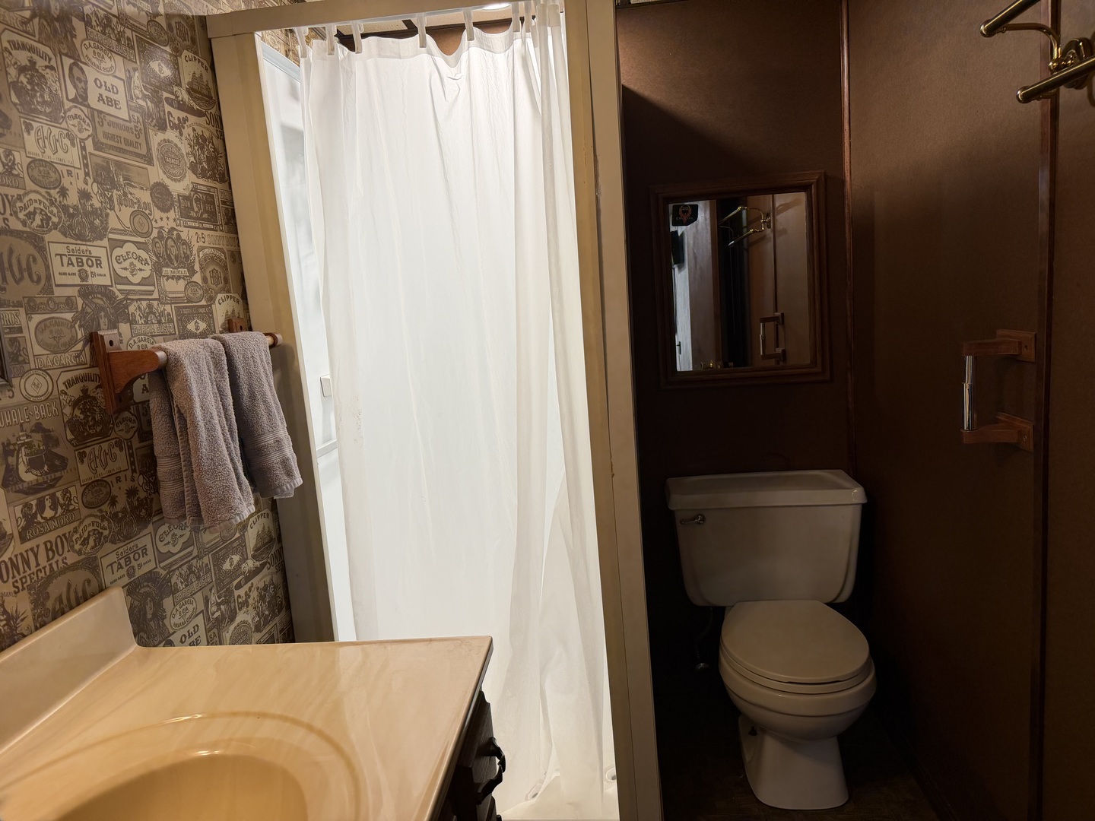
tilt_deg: -9.0
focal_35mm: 24
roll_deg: +4.3
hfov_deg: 71.6
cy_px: 410
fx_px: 759
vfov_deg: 56.8
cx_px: 548
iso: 100
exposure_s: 1/60
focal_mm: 6.76
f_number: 1.78
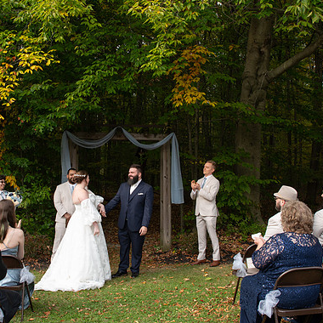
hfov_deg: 38.8
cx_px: 115
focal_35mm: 43
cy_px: 110
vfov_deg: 38.8
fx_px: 454
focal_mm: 24
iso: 400
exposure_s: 1/125
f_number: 6.3
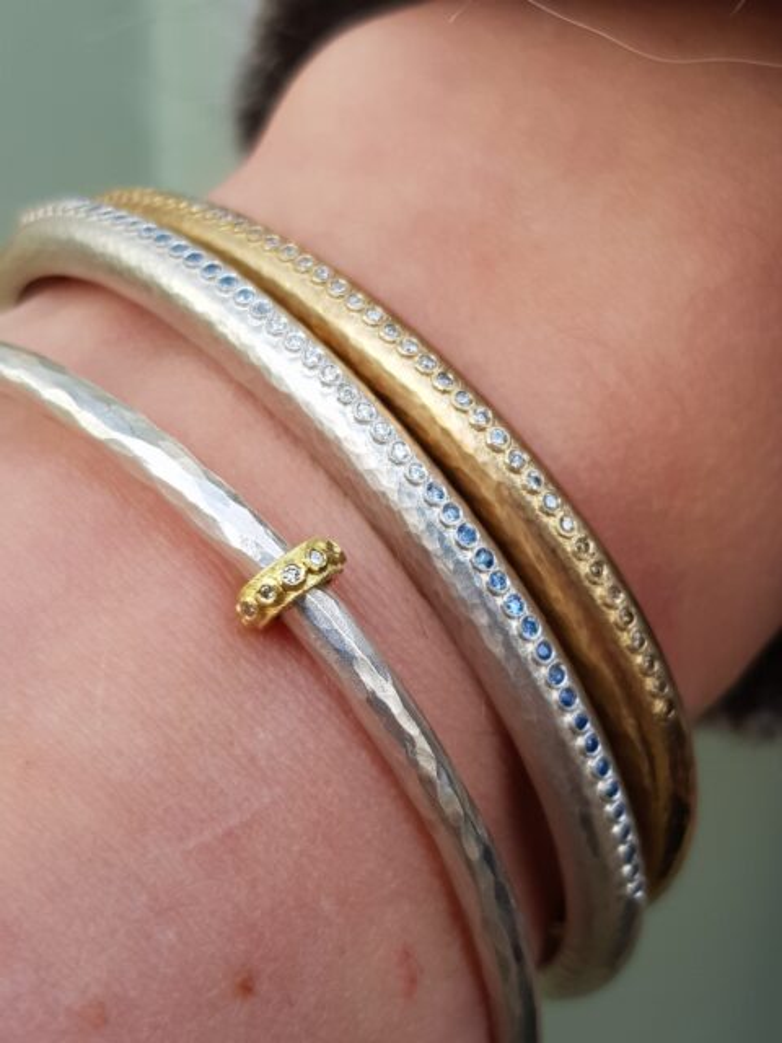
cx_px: 391
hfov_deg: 53.1
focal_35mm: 26
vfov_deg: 67.3
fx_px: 783
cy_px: 522
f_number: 1.7
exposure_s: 1/178
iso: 40
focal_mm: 4.3
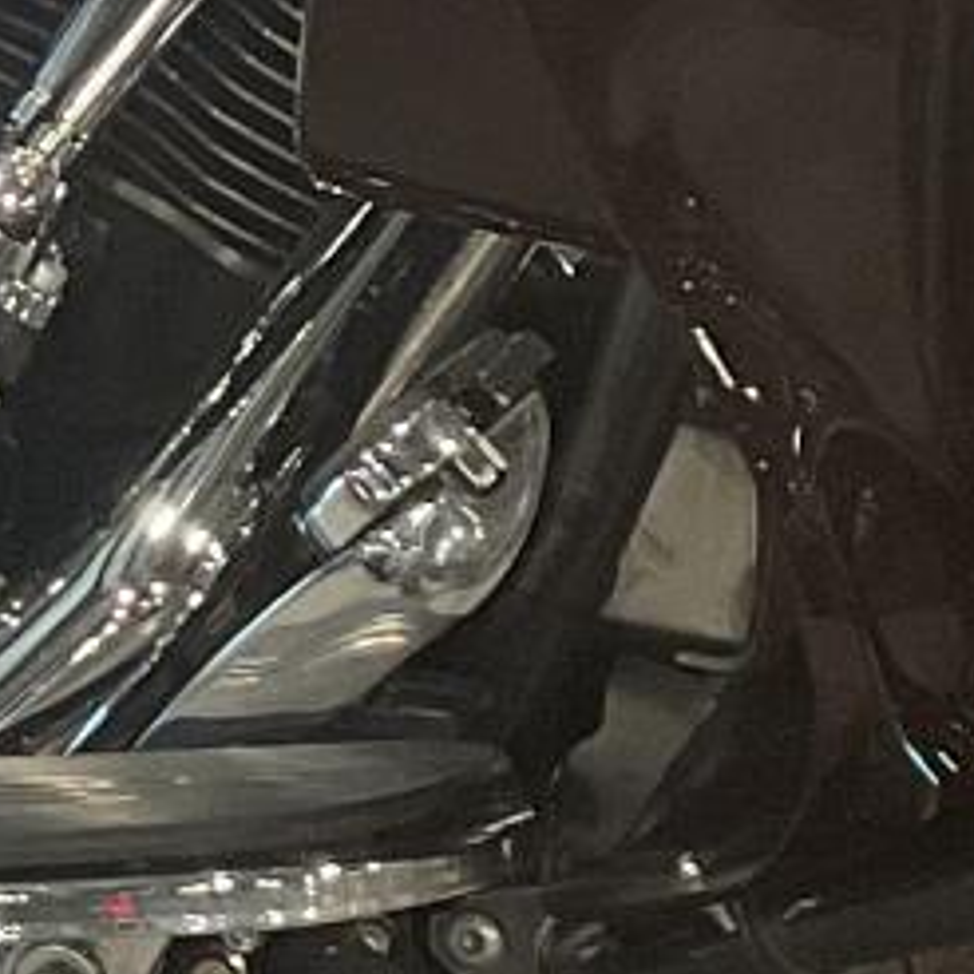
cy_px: -265
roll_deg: +2.8
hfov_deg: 8.2
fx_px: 6621
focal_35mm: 208
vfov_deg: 8.3
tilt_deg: -19.0
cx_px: -451
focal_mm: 3
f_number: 1.8
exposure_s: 1/50
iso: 64
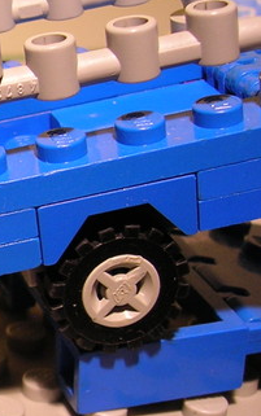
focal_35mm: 101
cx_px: -204
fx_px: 1148
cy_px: 266
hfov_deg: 12.0
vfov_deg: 20.5
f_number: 2.9
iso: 50
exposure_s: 1/8.3
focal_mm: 5.7
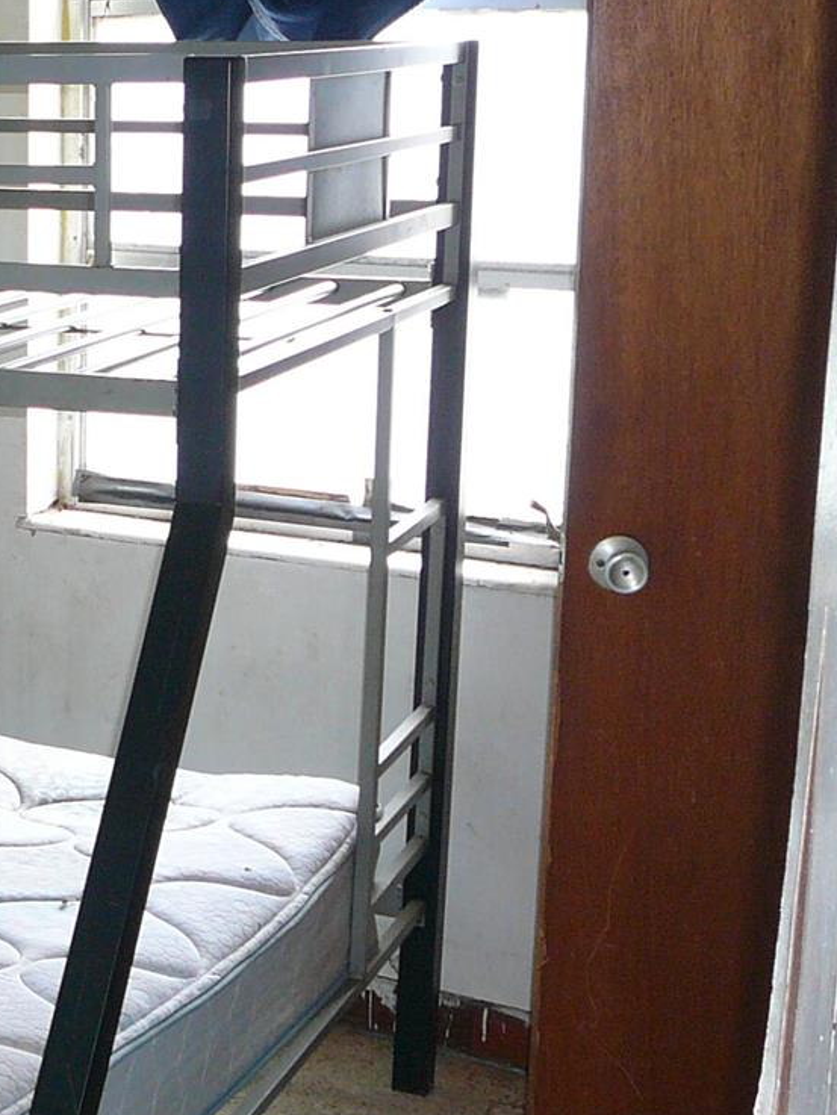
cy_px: 513
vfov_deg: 25.6
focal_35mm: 76
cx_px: -350
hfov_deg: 17.7
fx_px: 2449
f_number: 2.8
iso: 125
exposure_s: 1/30
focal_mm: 5.2
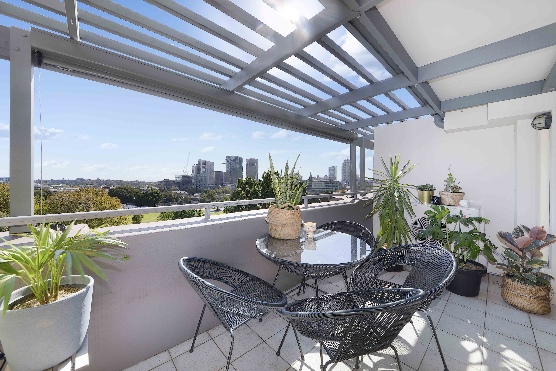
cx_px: 278
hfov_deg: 112.6
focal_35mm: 12
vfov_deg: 90.0
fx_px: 185
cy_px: 186
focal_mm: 12
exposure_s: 1/25
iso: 200
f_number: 11
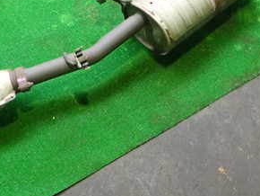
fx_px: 466
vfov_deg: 23.4
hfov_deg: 31.1
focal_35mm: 62
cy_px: 45
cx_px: 111
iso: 400
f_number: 2.3
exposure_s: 1/30
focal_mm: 5.4
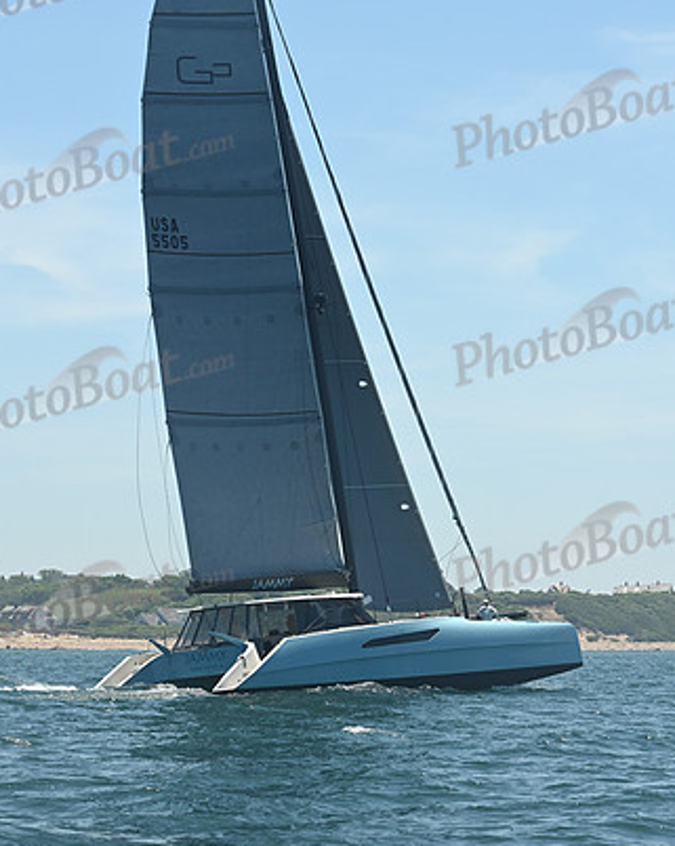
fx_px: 3050
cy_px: 253
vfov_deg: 15.7
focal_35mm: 122
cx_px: 344
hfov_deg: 12.6
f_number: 7.1
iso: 320
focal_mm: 90
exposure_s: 1/1000
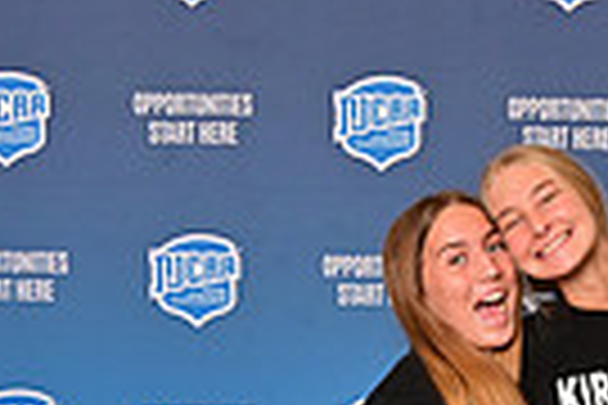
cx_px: 775
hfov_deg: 11.6
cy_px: 864
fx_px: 2905
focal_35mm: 172
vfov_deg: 7.6
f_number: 11
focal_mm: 40
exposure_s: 1/125
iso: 400
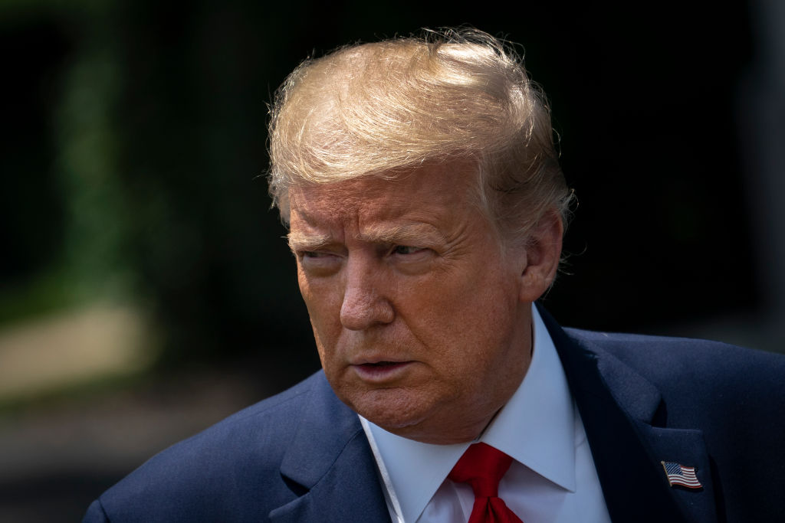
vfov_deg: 2.3
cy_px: 262
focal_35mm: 600
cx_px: 392
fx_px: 13084
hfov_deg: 3.4
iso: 400
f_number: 5.6
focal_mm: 400
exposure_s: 1/2000
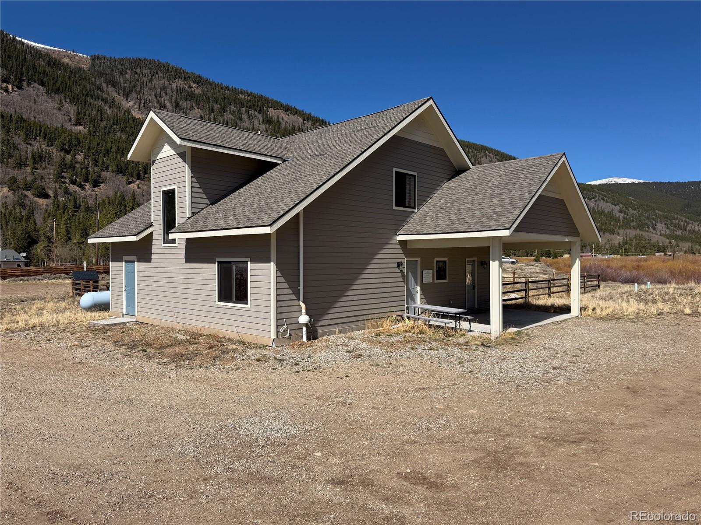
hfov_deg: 71.6
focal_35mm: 24
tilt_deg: -5.1
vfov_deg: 56.8
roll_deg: +0.5
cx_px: 350
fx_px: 486
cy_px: 262
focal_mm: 6.76
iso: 80
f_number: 1.78
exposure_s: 1/7353
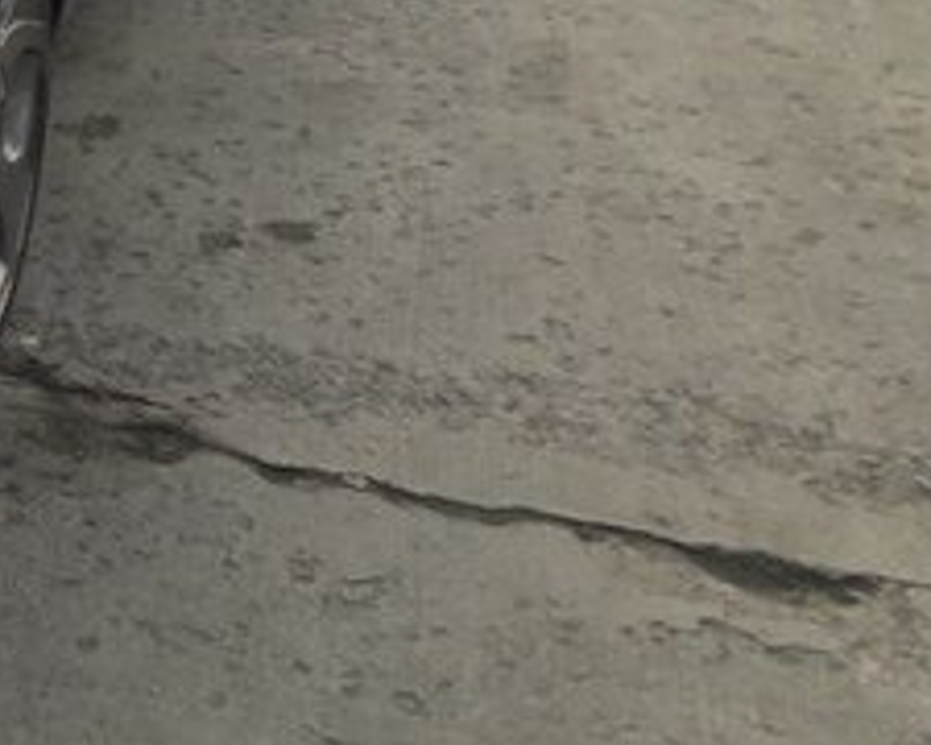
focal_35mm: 80
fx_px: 2204
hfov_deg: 20.8
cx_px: -406
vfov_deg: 18.1
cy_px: -176
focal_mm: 3.7
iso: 40
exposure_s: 1/806
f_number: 1.9
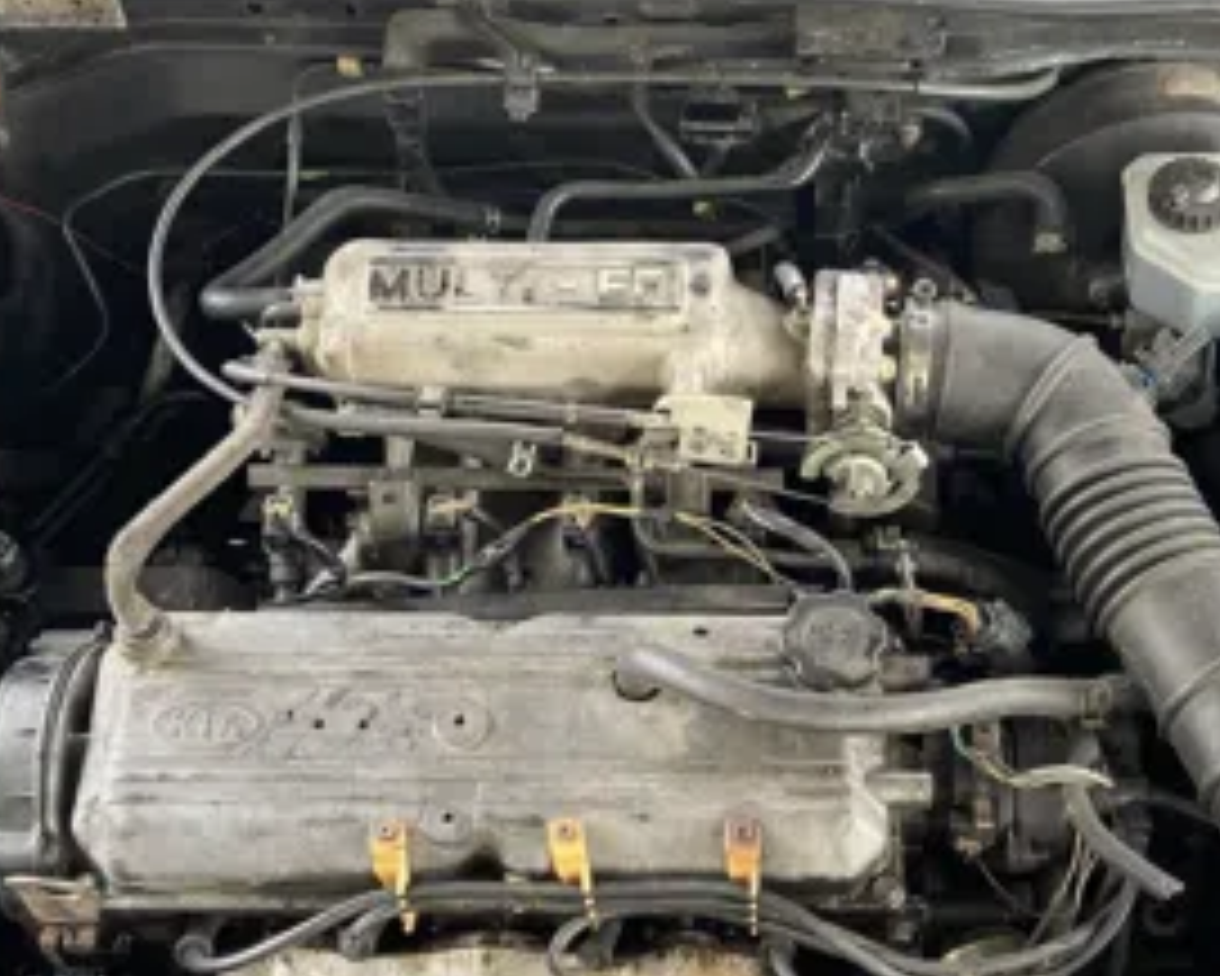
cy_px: 549
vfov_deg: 25.4
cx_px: 797
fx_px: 2167
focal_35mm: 60
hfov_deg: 31.2
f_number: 1.8
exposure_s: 1/76
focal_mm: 4.25
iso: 125
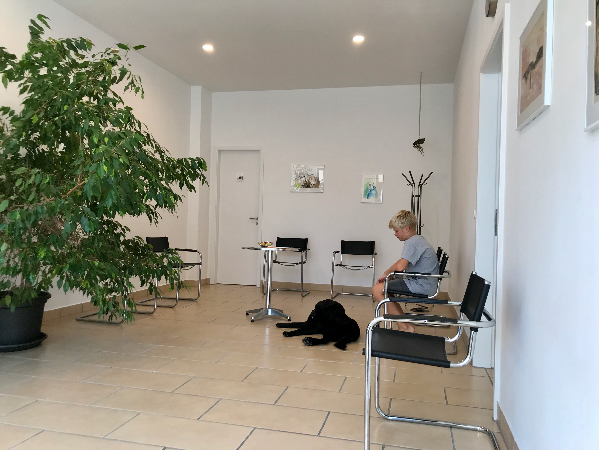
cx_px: 300
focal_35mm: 28
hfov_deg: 63.4
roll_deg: -1.8
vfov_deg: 49.7
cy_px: 225
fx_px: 485
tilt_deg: +0.4
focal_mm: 3.99
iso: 32
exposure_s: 1/100
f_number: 1.8
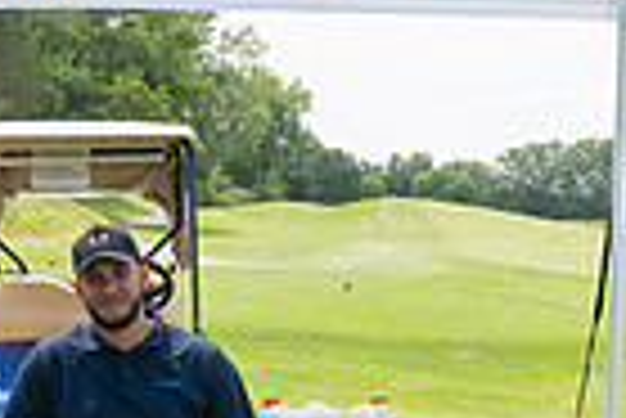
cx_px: 74
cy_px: 383
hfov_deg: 17.1
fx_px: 2054
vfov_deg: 11.6
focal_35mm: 118
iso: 250
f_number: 6.3
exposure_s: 1/500
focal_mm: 26
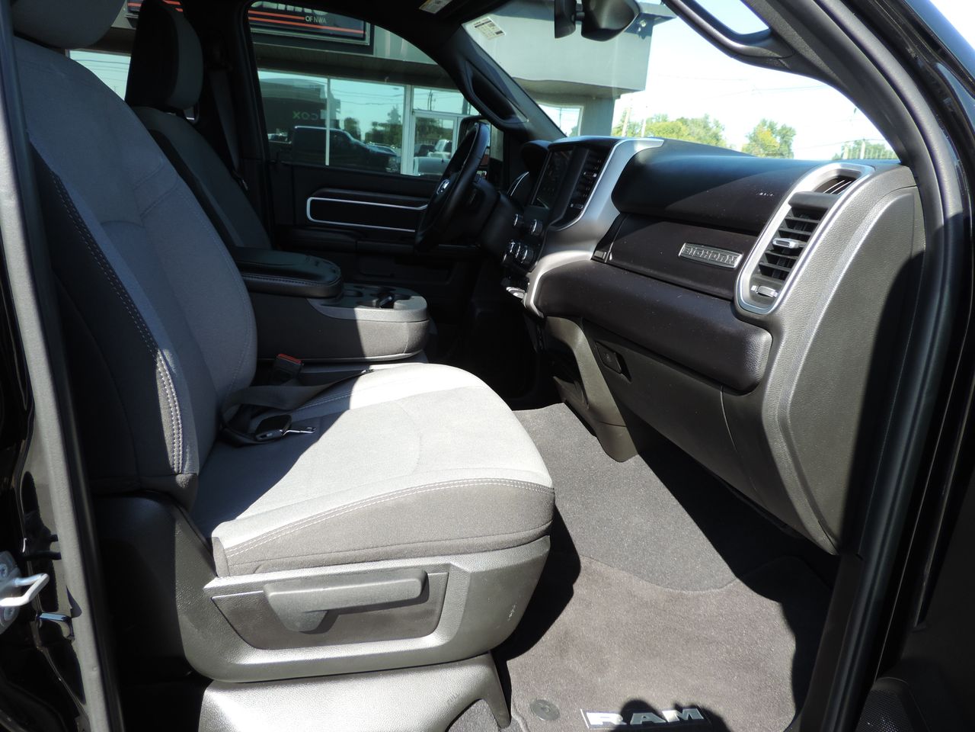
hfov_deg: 71.6
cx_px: 488
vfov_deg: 56.8
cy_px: 366
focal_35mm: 24
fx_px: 676
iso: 80
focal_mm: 4.3
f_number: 3
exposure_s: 1/160
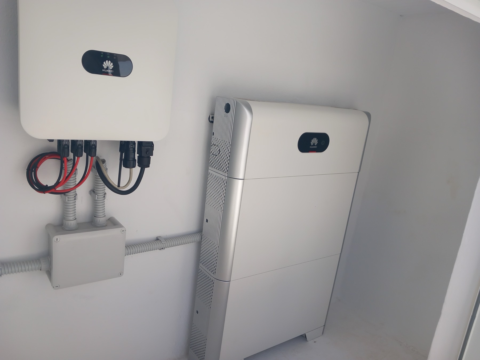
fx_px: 374
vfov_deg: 51.4
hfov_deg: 65.3
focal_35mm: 27
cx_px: 240
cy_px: 180
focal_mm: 4
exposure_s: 1/330
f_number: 1.8
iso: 20
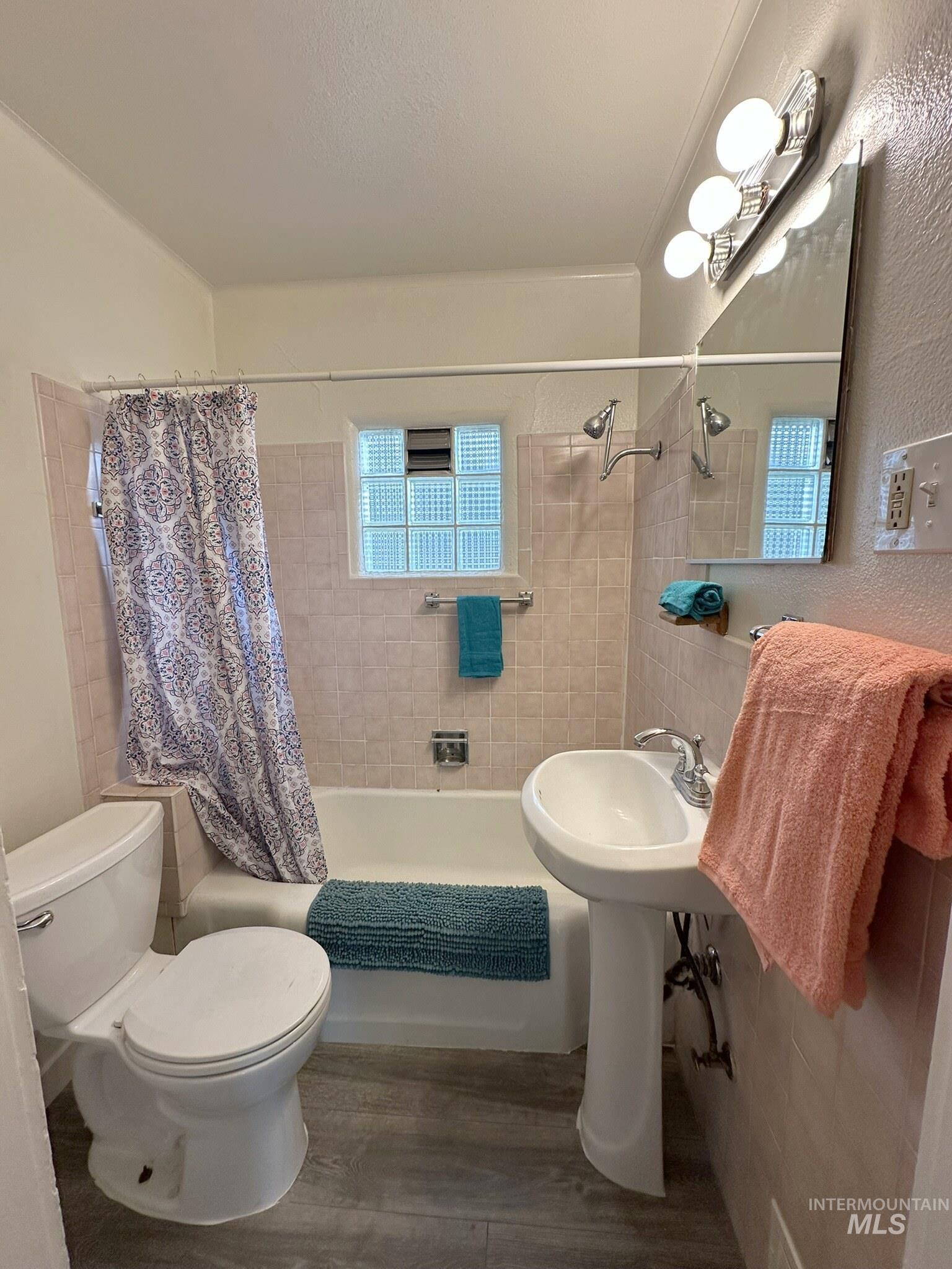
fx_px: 513
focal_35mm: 14
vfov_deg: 102.1
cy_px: 634
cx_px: 476
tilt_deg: -7.6
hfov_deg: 85.7
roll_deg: -0.7
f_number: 2.2
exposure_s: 1/120
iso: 160
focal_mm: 2.22
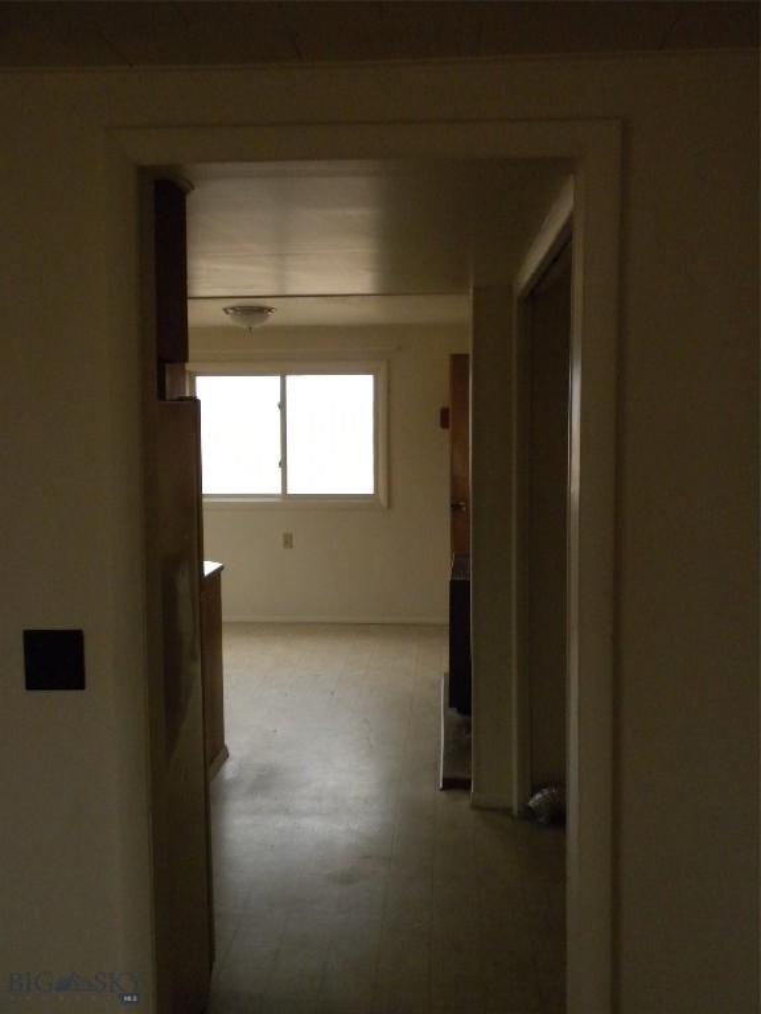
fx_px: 1085
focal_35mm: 37
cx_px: 380
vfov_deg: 50.1
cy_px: 507
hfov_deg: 38.7
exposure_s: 1/463
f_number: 3.5
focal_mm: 6.6
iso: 400
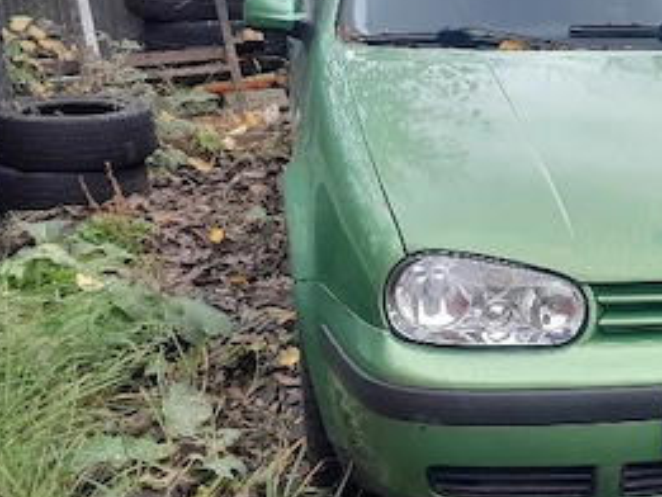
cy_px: 287
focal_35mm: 62
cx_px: 703
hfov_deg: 28.7
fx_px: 1186
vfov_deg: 23.6
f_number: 1.8
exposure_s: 1/100
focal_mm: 4
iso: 40
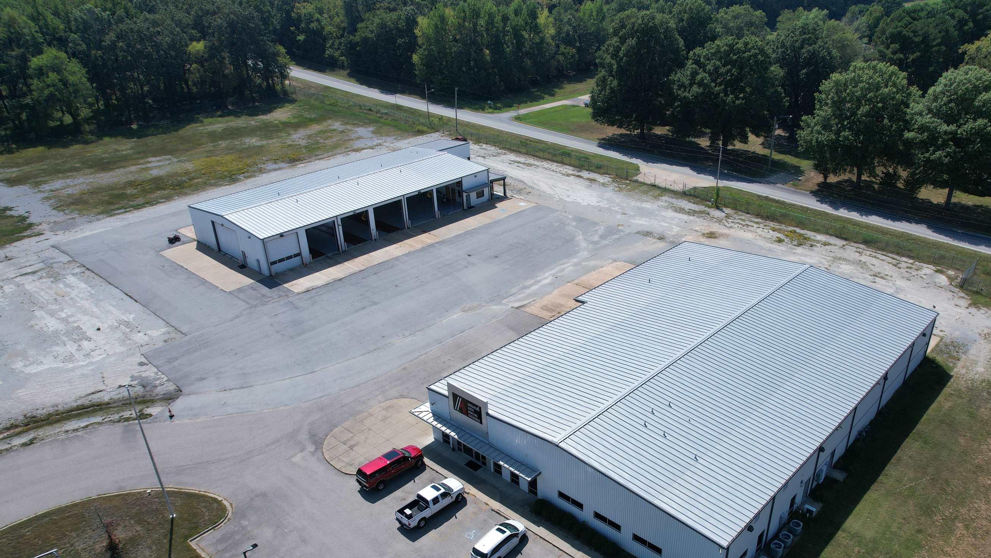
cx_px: 570
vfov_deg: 42.5
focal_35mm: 27
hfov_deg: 69.5
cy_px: 356
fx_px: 710
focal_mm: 8.38
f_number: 2.8
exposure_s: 1/2500
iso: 100
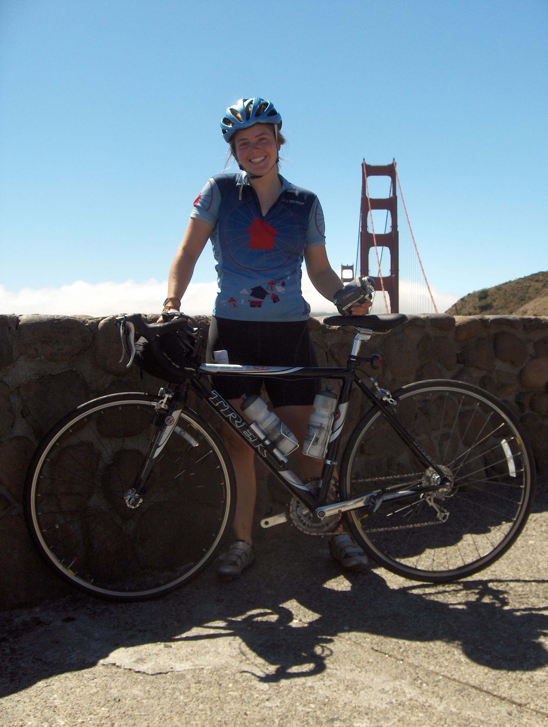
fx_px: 821
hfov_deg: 36.9
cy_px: 364
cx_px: 274
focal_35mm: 39
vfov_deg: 47.8
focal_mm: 8
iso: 100
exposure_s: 1/495
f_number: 4.8
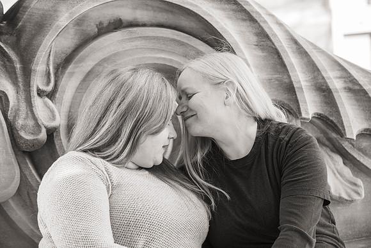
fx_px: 886
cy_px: 124
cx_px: 186
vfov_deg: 15.9
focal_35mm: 86
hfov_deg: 23.6
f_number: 4
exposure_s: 1/320
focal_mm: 86
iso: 400
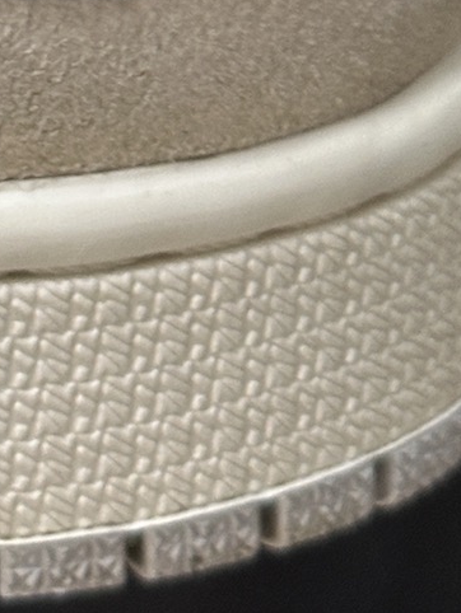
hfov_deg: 7.5
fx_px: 3530
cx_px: 197
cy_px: -362
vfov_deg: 9.6
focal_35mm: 199
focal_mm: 6.86
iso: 250
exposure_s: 1/33
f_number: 1.78
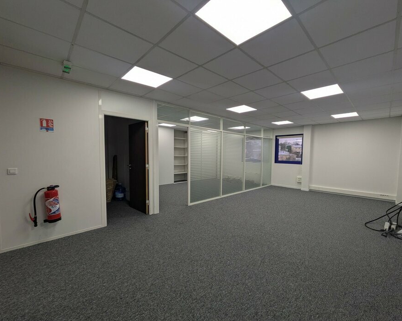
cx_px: 219
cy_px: 165
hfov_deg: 96.6
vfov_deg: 84.0
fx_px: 178
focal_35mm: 15
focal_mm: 1.83
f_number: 2.2
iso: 43
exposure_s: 1/103
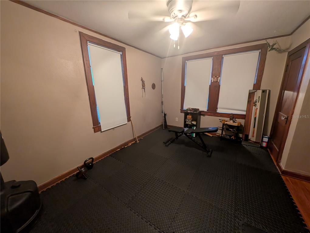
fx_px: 108
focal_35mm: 12
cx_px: 155
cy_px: 116
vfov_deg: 94.6
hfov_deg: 110.5
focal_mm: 2.23
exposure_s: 1/24
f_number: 1.95
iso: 74
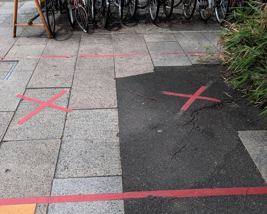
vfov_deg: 39.8
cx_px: 122
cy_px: 136
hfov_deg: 49.0
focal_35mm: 37
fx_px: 292
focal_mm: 4.44
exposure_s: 1/1235
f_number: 1.8
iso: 63
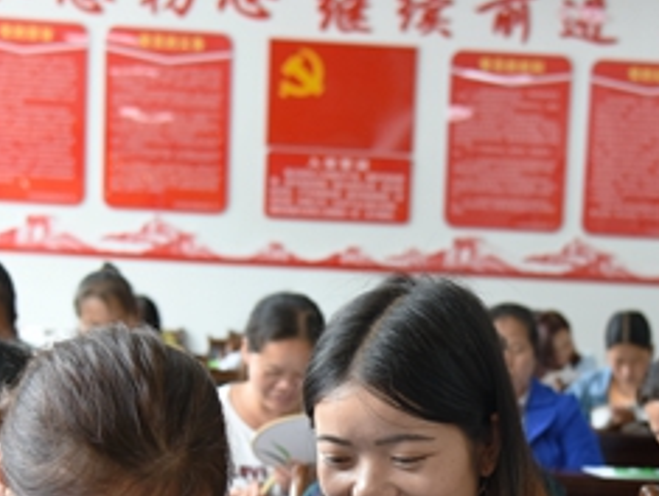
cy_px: 485
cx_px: 404
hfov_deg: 20.0
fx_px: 1869
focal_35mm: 98
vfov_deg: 14.9
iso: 800
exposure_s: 1/80
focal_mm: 40
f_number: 4.5
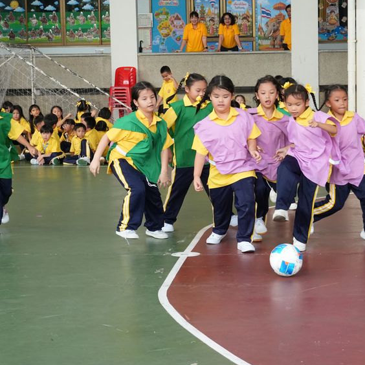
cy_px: 198
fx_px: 1107
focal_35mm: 93
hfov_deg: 18.7
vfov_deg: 18.7
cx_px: 241
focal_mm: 41
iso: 1250
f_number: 5.6
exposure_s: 1/500
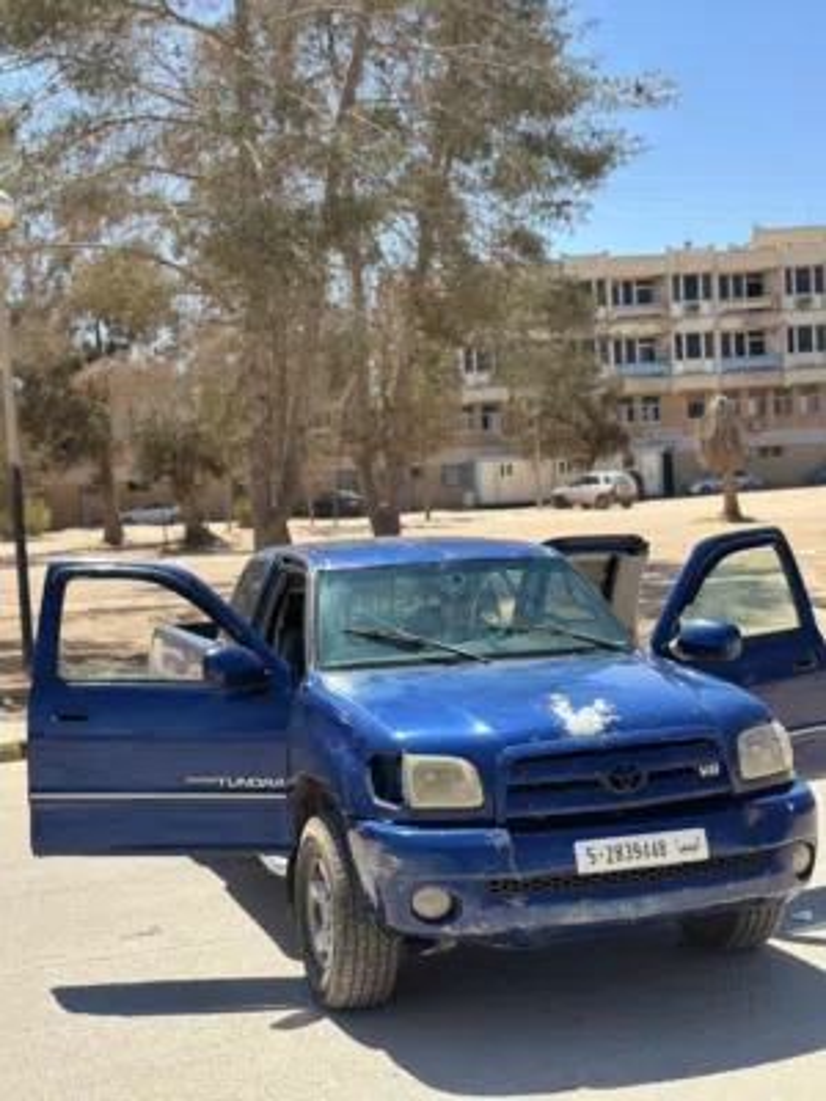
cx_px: 413
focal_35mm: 48
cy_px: 550
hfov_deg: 30.3
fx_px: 1527
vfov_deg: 39.7
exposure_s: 1/3472
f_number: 1.78
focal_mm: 6.86
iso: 80
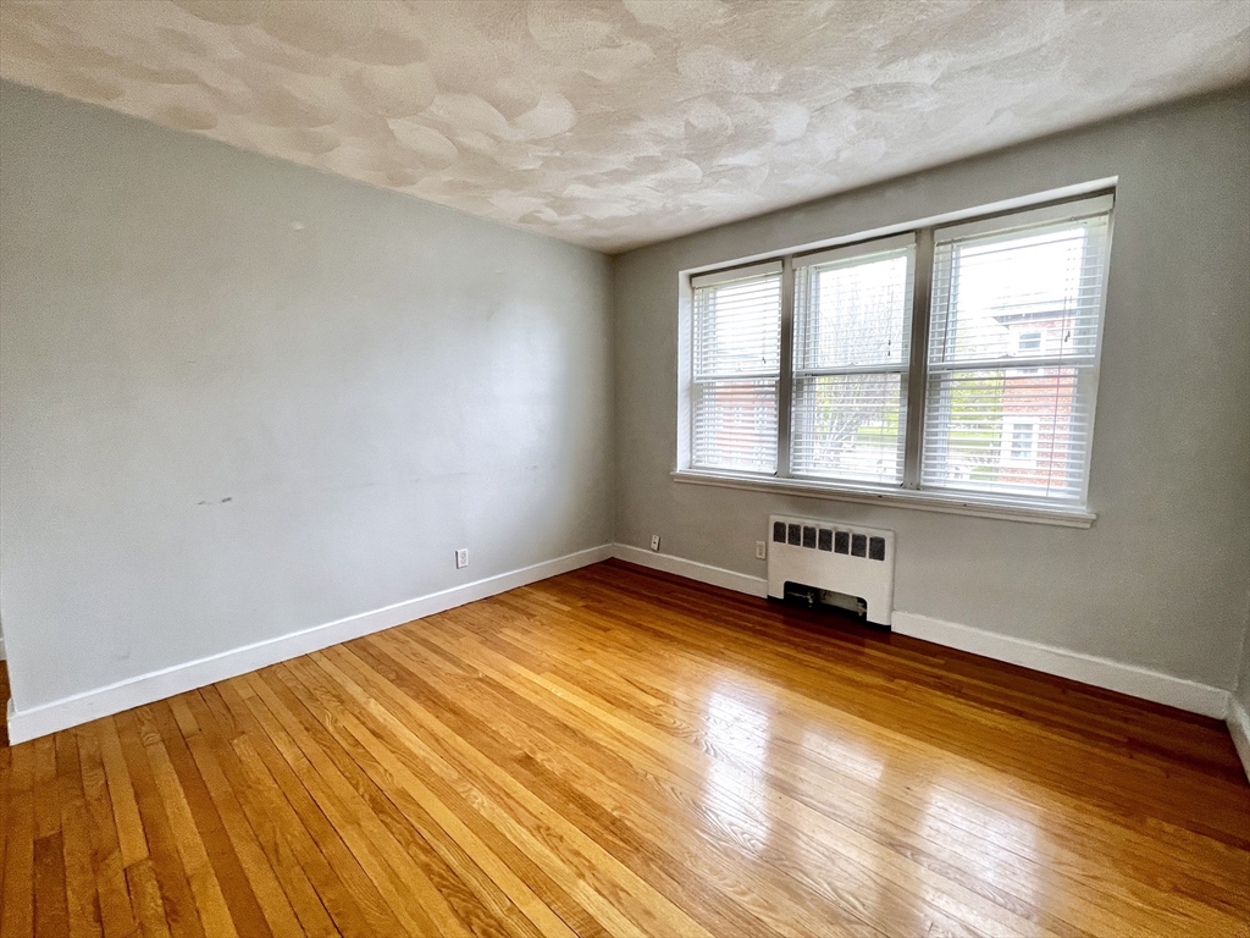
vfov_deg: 89.9
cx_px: 625
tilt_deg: -5.0
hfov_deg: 106.2
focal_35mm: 13
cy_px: 469
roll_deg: -1.8
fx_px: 469
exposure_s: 1/99
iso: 80
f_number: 1.8
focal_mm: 1.57
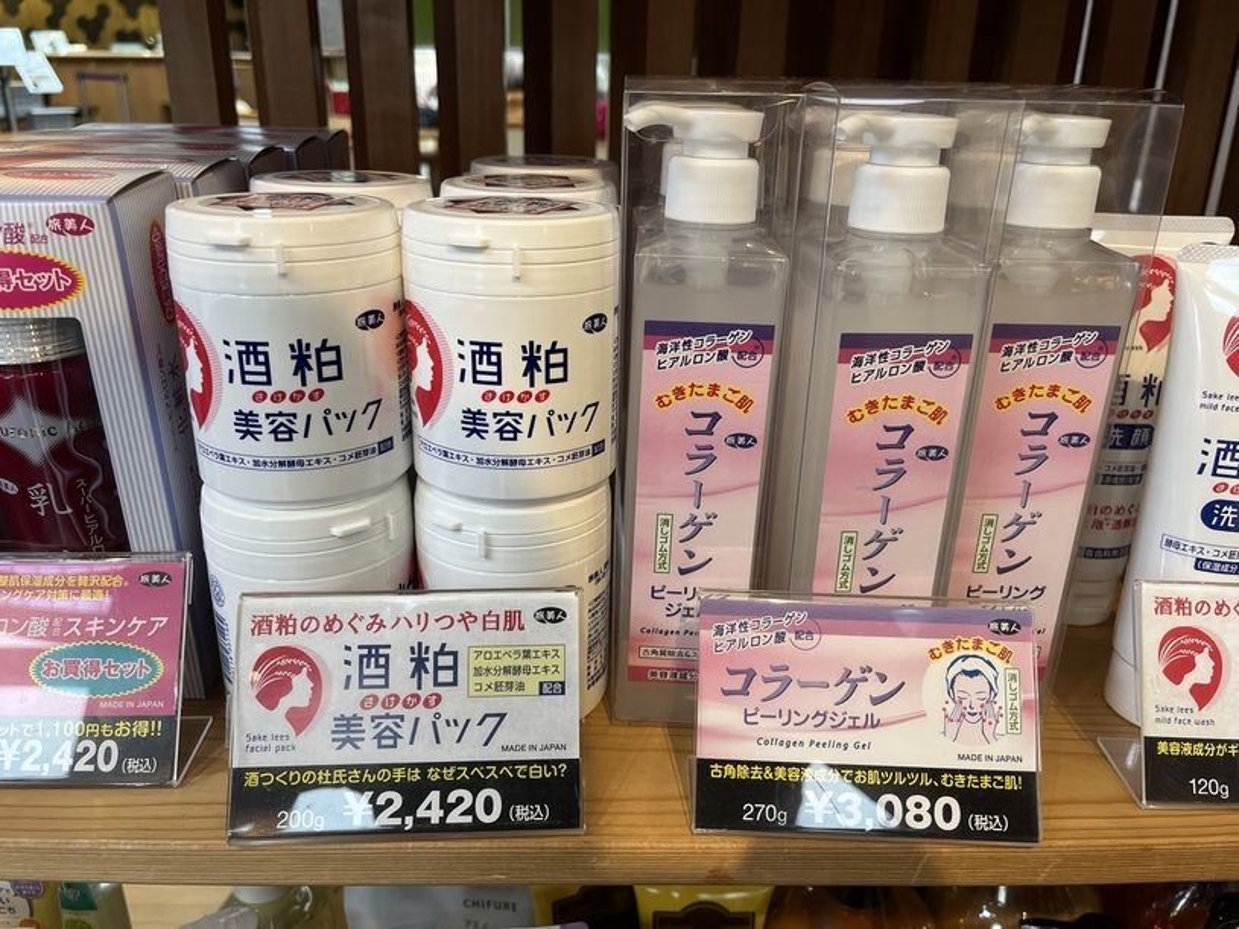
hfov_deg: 67.3
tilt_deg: -22.5
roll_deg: -0.9
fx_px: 930
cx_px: 620
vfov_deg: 53.1
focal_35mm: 26
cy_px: 464
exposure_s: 1/100
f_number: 1.6
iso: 100
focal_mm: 5.1
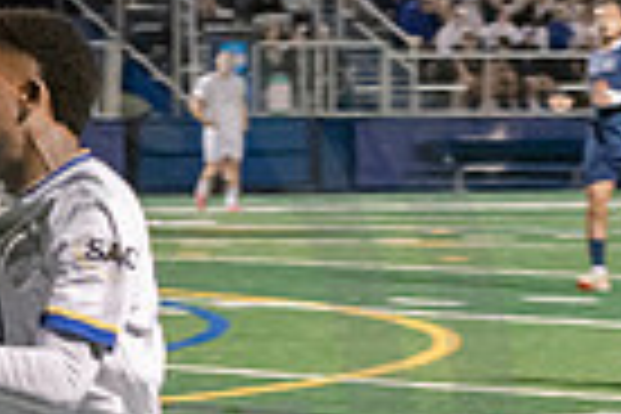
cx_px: -279
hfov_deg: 5.4
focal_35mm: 382
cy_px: 734
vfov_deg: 3.6
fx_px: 6589
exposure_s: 1/400
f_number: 4
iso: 2500
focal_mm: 70
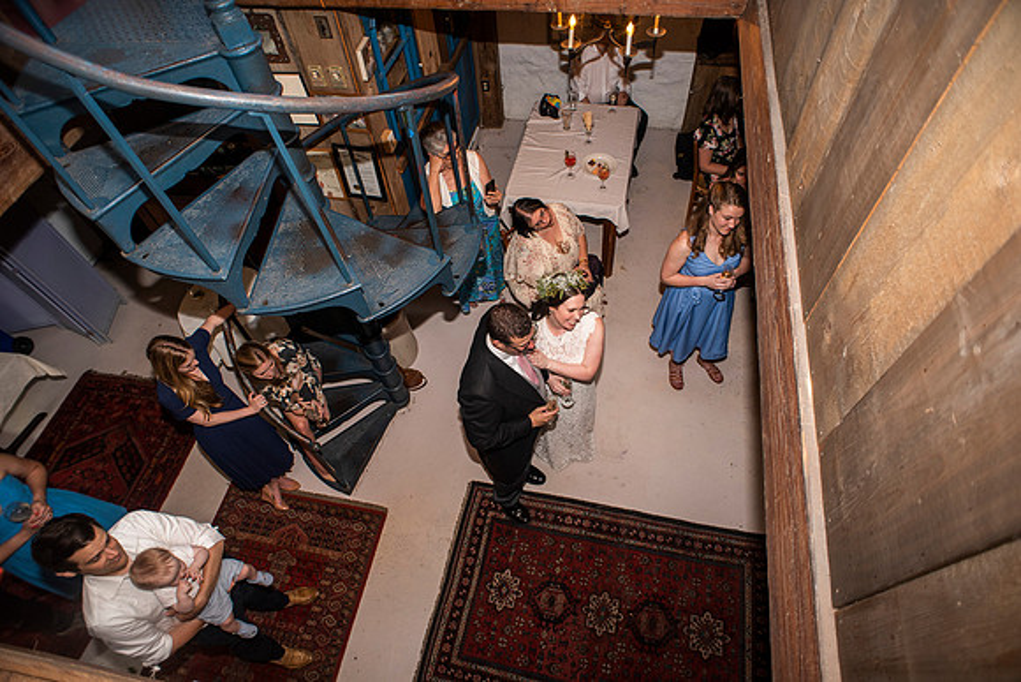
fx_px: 567
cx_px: 510
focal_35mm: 20
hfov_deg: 84.0
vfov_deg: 62.0
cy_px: 341
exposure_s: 1/100
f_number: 3.2
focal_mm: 20
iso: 500
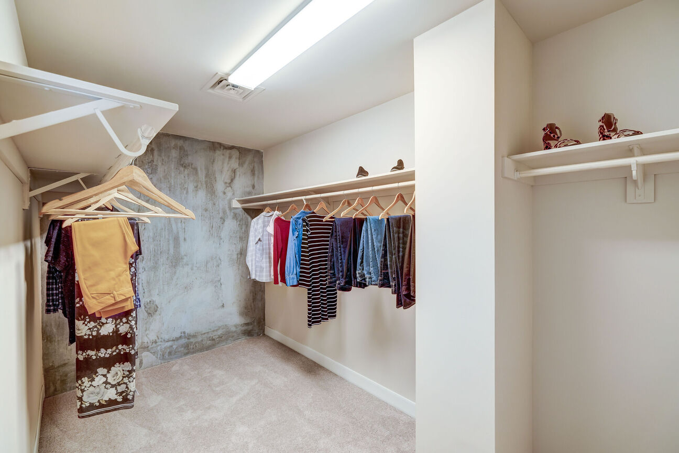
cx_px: 340
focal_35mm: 15
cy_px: 226
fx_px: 283
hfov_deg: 100.4
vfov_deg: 77.3
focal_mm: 10
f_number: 4
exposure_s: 1/10
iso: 160
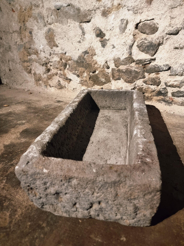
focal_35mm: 24
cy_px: 123
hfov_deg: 56.8
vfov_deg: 71.6
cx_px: 92
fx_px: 170
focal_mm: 6.7
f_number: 1.8
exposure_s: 1/25
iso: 500
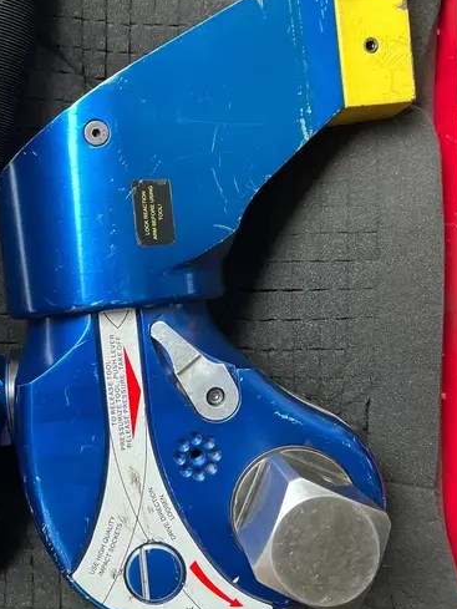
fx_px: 686
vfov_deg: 47.8
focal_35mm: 39
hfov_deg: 36.5
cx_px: 157
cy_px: 282
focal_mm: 5.1
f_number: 1.6
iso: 400
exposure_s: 1/60
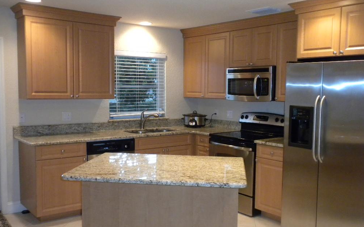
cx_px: 182
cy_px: 120
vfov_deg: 32.0
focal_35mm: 40
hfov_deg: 49.3
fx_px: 397
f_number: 3.5
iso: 400
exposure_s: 1/30
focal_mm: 6.6
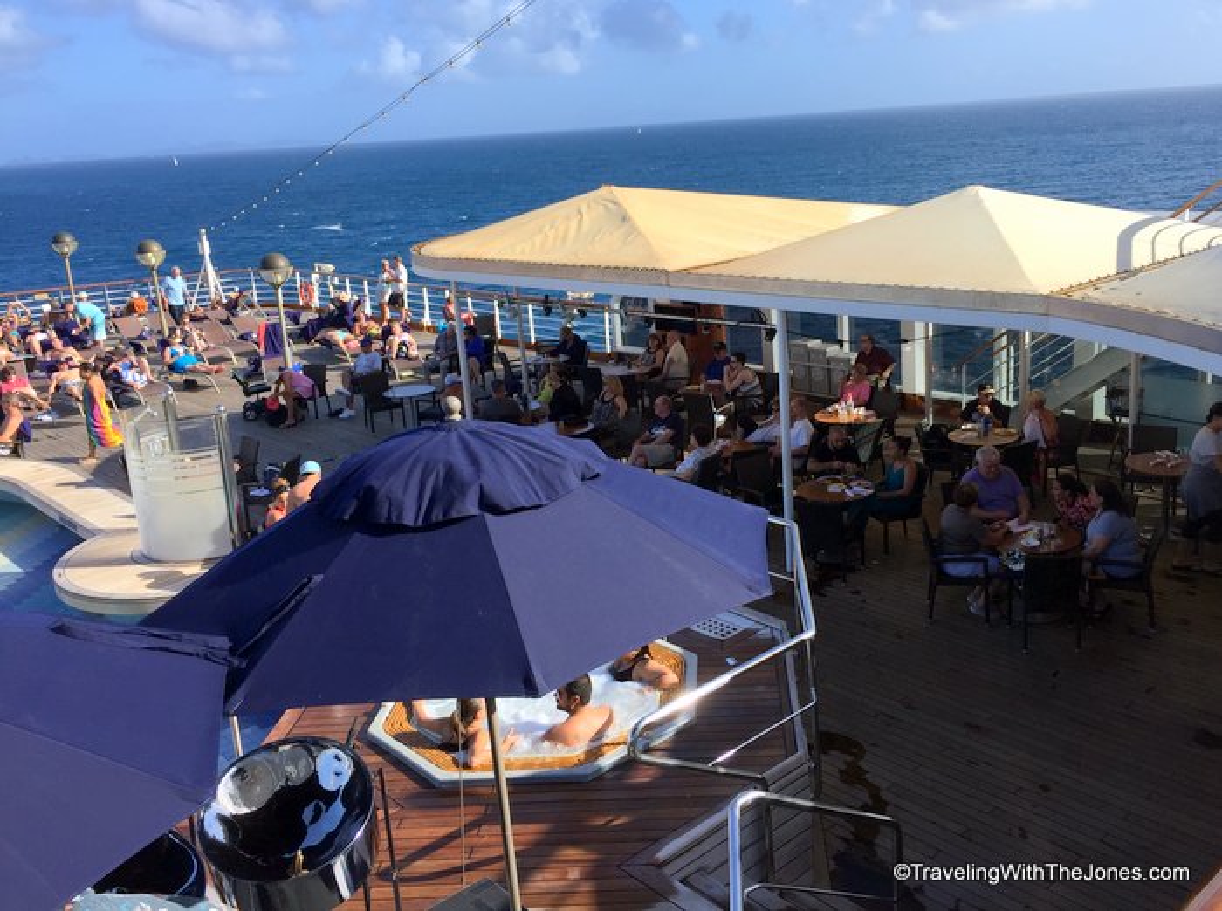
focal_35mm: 29
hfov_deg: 61.8
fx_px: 1022
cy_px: 456
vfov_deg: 48.1
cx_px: 611
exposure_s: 1/1464
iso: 32
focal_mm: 4.15
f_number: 2.2
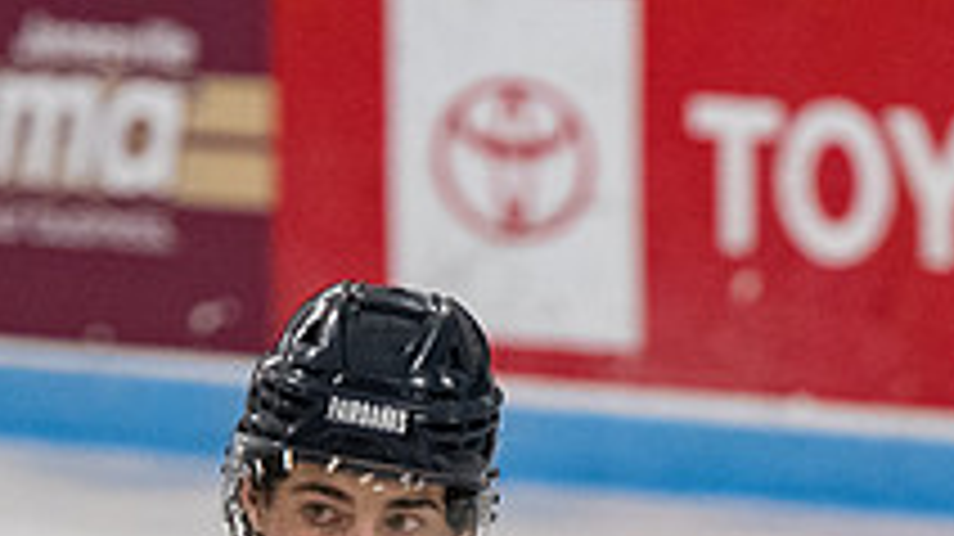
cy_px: 1009
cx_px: 544
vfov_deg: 1.4
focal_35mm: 850
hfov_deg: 2.5
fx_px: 21491
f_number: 3.5
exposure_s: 1/800
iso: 2500
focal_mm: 170
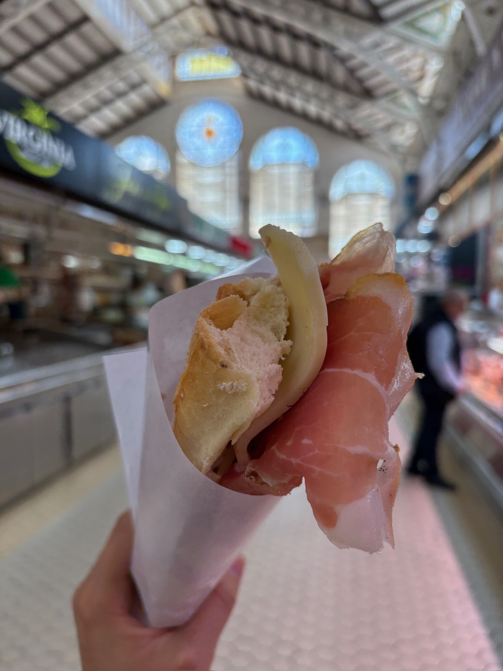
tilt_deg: -4.2
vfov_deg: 67.3
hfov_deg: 53.1
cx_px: 252
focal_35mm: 26
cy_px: 336
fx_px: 504
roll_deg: -0.3
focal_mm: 5.96
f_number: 1.6
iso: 64
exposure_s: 1/236
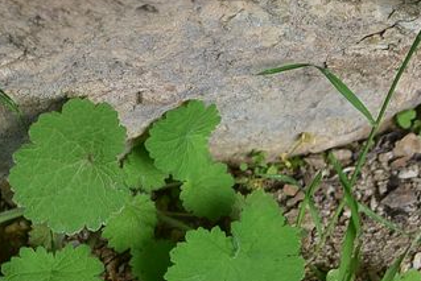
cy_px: 197
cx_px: 65
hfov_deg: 10.0
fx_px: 2387
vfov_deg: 6.7
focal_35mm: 204
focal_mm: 50
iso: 160
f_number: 4.5
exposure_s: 1/125
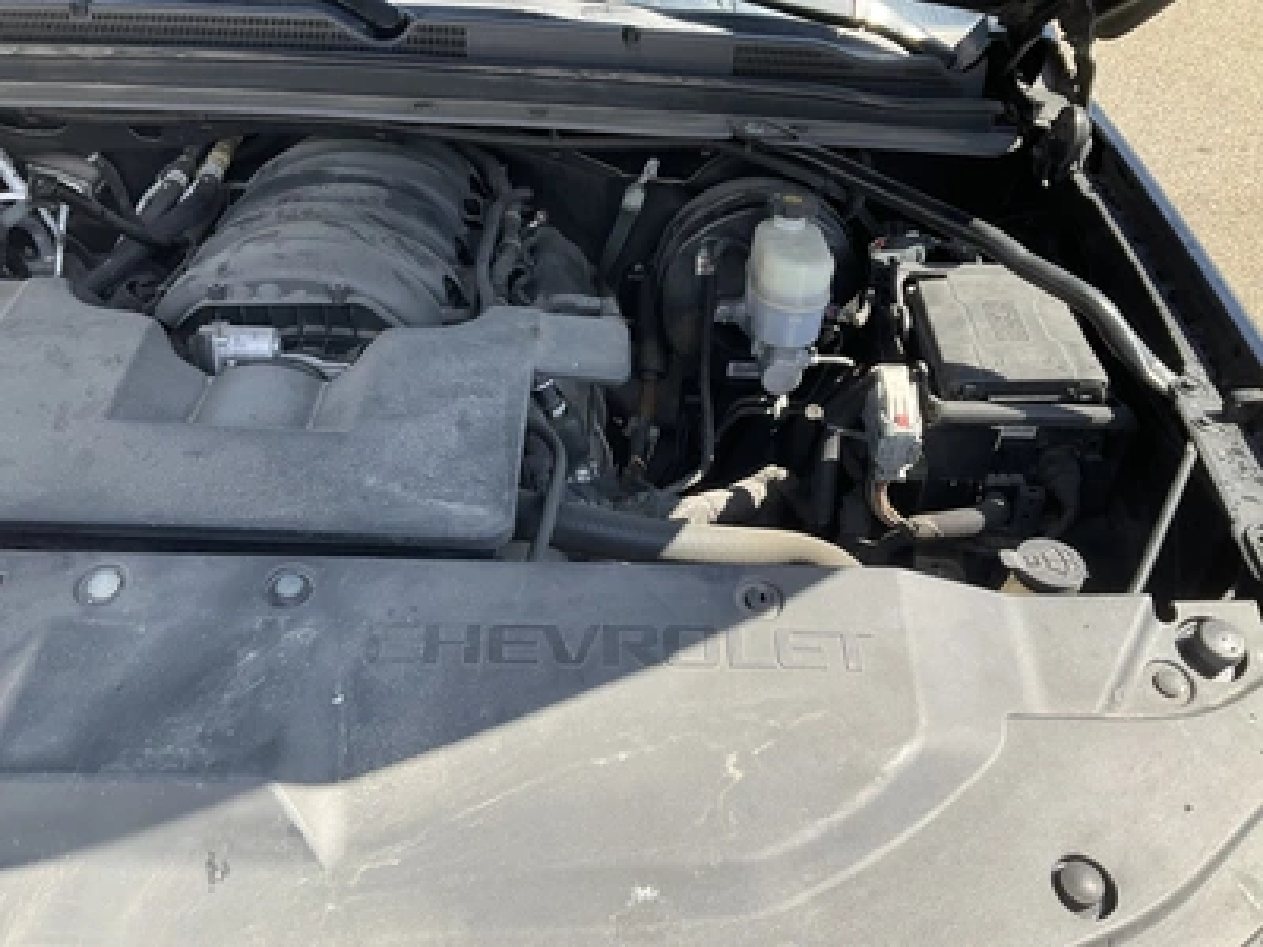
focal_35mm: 29
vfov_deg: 48.2
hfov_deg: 61.7
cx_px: 632
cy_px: 474
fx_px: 1058
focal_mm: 3
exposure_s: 1/422
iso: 25
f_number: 1.8
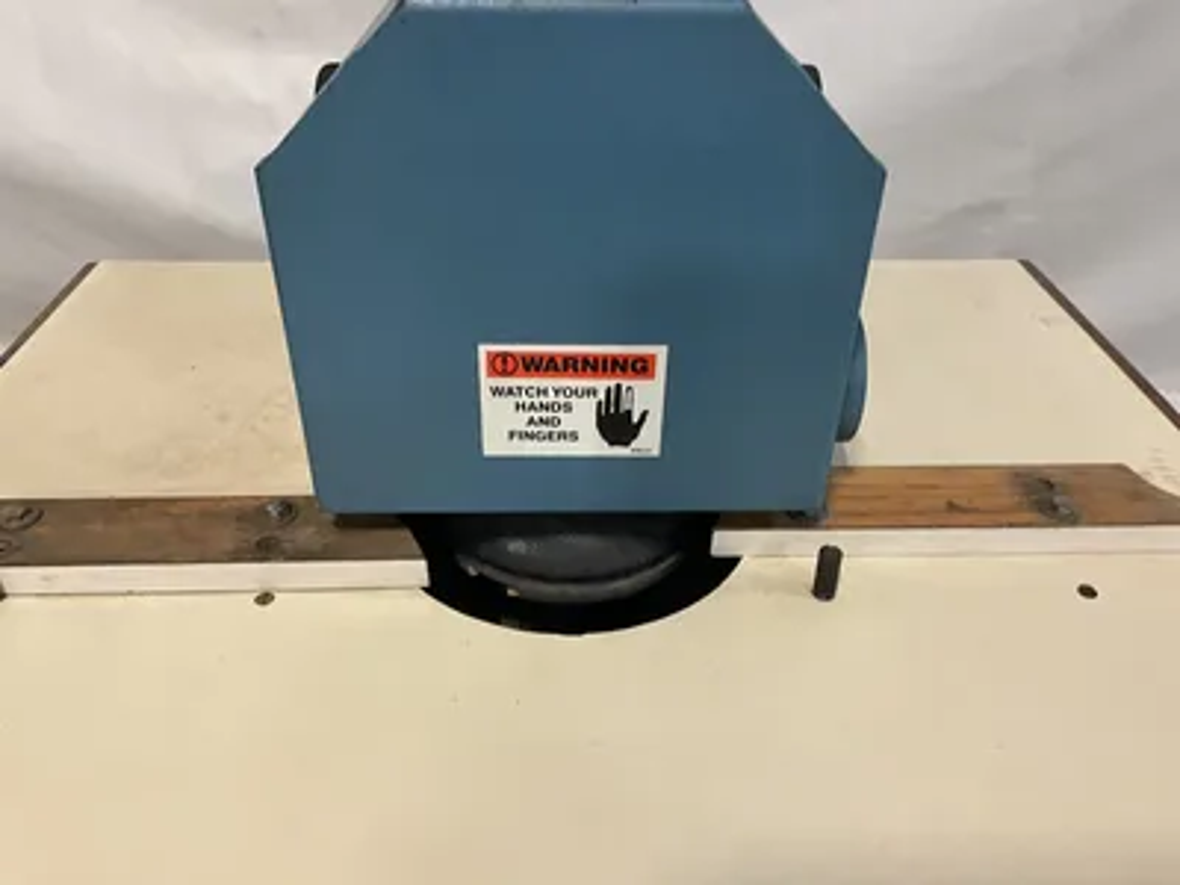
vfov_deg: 48.2
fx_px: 989
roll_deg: -0.7
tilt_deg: -35.7
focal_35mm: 29
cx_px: 590
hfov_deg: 61.7
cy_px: 442
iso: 320
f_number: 1.8
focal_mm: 3
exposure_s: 1/51
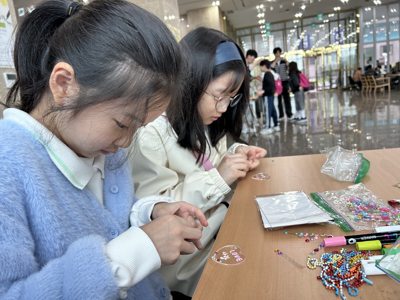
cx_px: 200
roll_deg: +7.6
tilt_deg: -9.4
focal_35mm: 26
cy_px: 150
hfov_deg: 67.3
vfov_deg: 53.1
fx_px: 300
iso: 100
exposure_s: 1/120
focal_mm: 5.7
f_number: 1.5
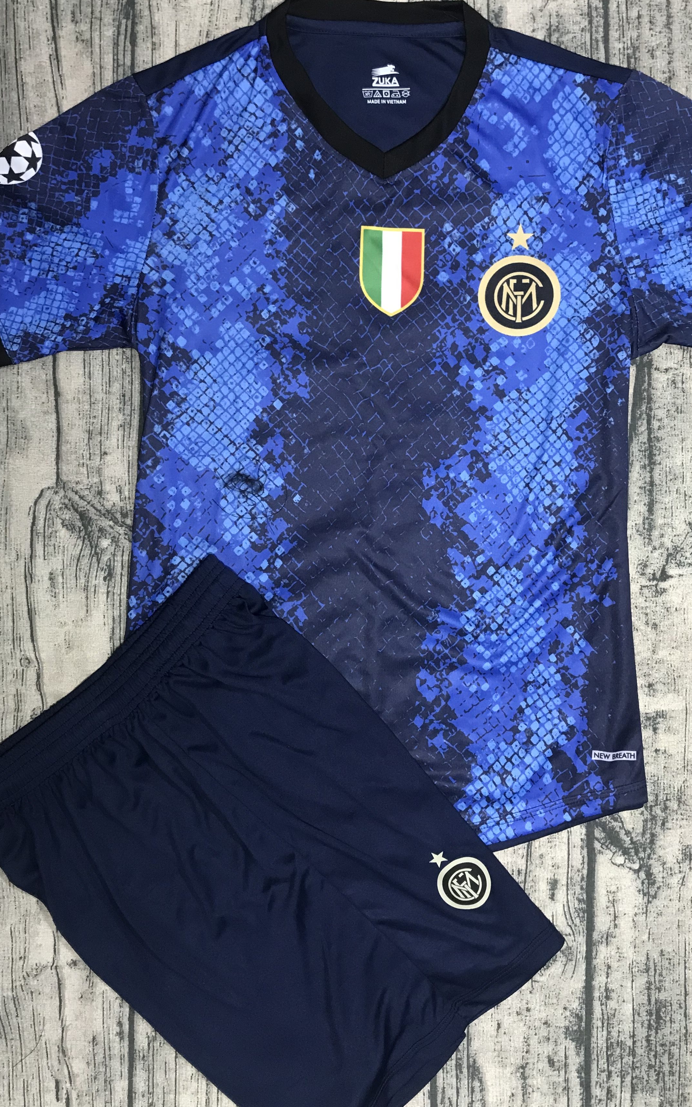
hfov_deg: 36.3
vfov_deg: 55.3
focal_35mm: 35
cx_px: 364
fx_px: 1056
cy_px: 527
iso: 50
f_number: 1.8
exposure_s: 1/17
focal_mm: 3.99
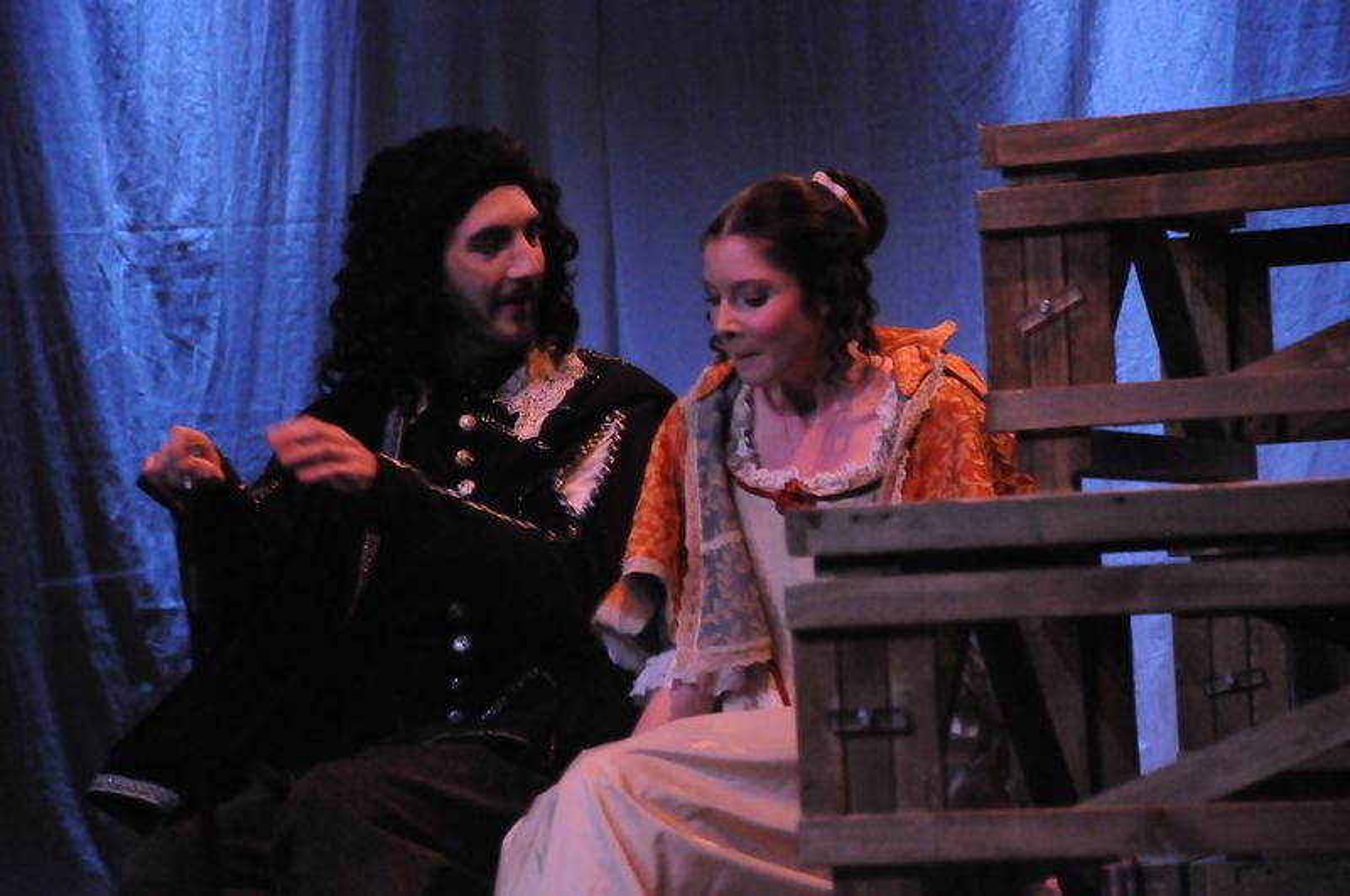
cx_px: 675
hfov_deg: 13.1
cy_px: 448
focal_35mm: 158
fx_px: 5898
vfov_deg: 8.7
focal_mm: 105
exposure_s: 1/40
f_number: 5.6
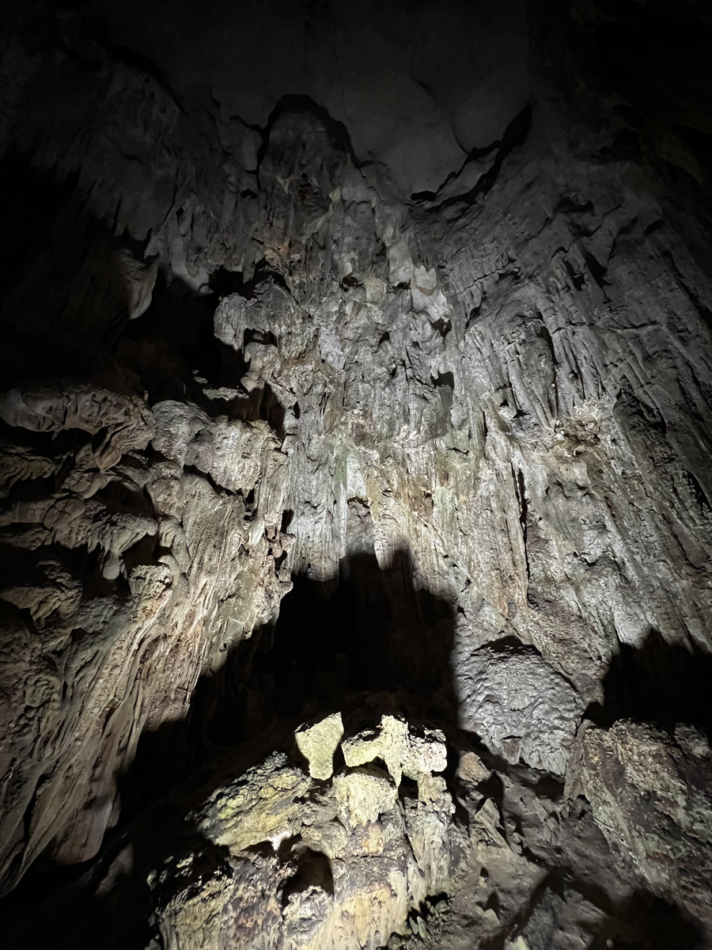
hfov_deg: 89.9
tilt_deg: +25.7
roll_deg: +1.4
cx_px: 356
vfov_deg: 106.2
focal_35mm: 13
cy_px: 475
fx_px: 357
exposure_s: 1/41
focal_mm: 1.57
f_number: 1.8
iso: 1000
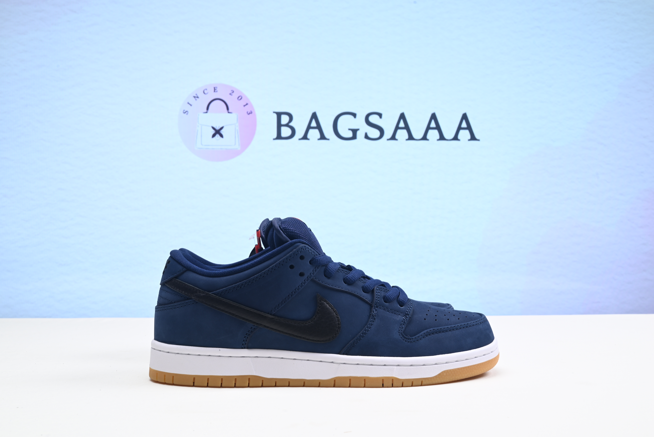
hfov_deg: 49.5
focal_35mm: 39
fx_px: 709
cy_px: 218
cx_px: 327
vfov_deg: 34.2
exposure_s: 1/2
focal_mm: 39
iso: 100
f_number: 16
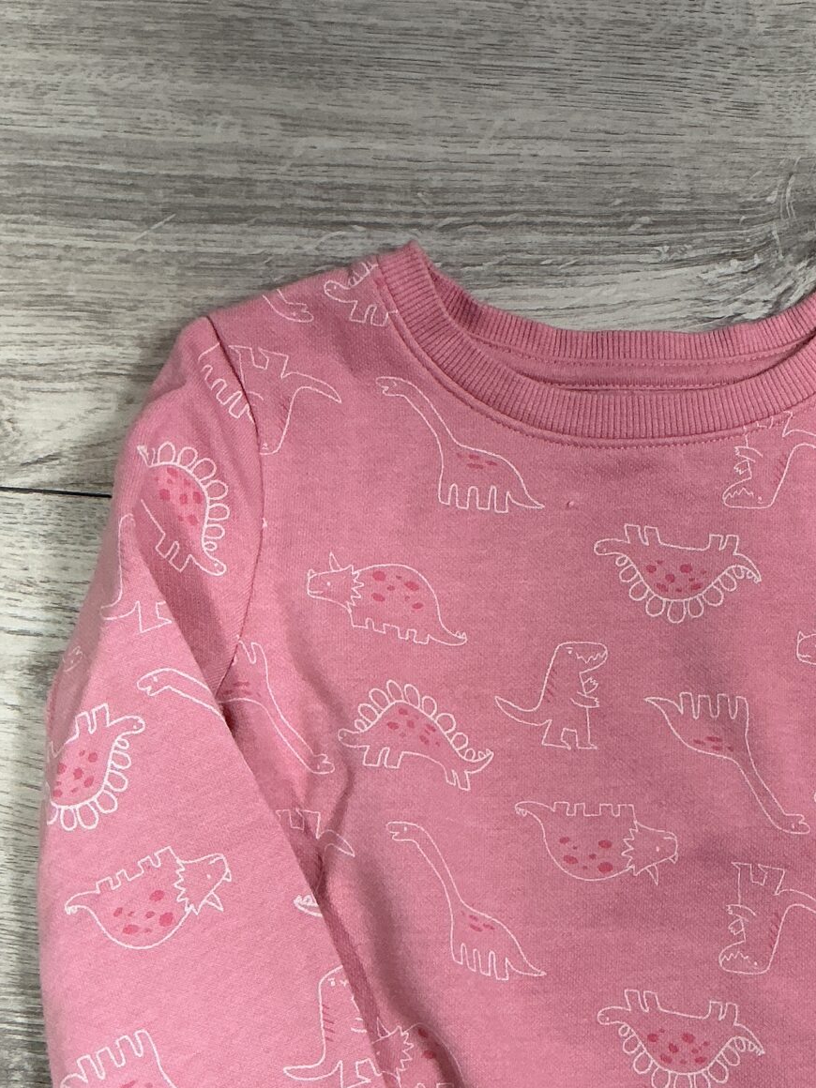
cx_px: 718
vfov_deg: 29.9
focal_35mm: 64
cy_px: 780
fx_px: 2012
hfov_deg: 22.4
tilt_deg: -83.4
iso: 64
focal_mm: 3
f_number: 1.8
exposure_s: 1/60
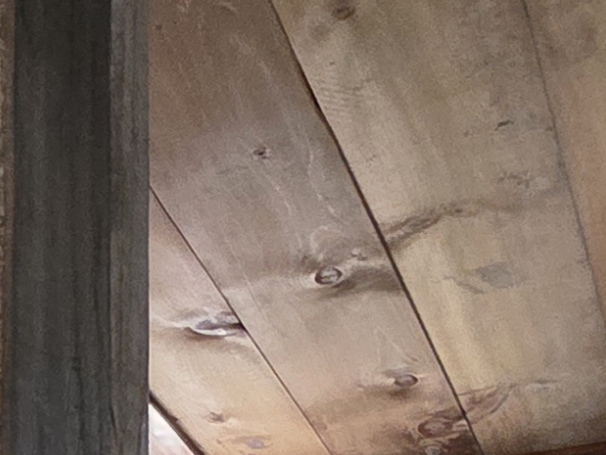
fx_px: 1436
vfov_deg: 14.5
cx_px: -265
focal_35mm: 82
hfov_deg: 20.8
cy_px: 950
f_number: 1.9
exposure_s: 1/60
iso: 1250
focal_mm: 2.2
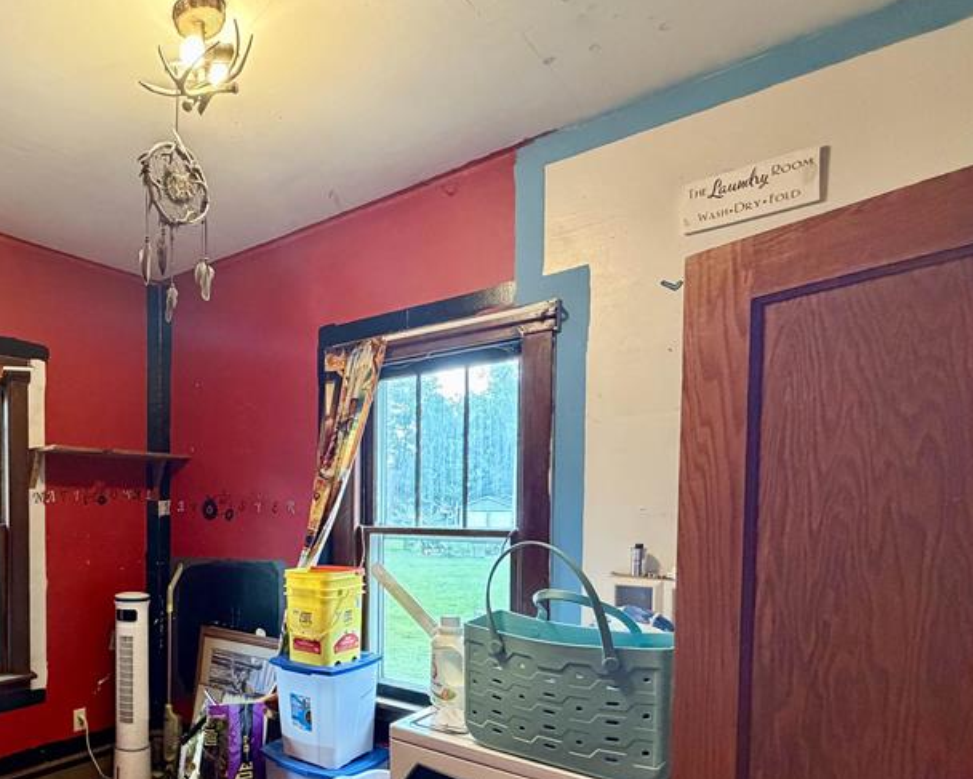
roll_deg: +0.8
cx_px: 192
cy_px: 531
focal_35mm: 23
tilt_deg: -2.6
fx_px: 663
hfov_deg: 65.8
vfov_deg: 59.2
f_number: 2.2
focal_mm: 2.22
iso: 640
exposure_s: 1/60
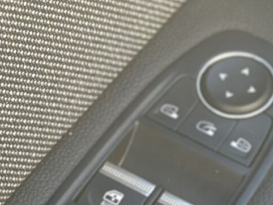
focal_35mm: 255
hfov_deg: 7.8
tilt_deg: -54.4
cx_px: 221
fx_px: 2010
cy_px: 152
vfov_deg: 5.8
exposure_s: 1/204
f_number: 1.78
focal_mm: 6.86
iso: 80
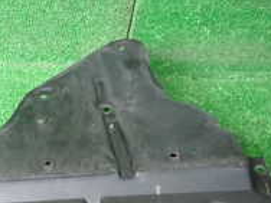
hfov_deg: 21.9
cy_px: 194
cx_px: -86
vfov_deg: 18.1
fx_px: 626
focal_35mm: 80
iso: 250
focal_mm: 4.5
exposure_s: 1/30
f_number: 2
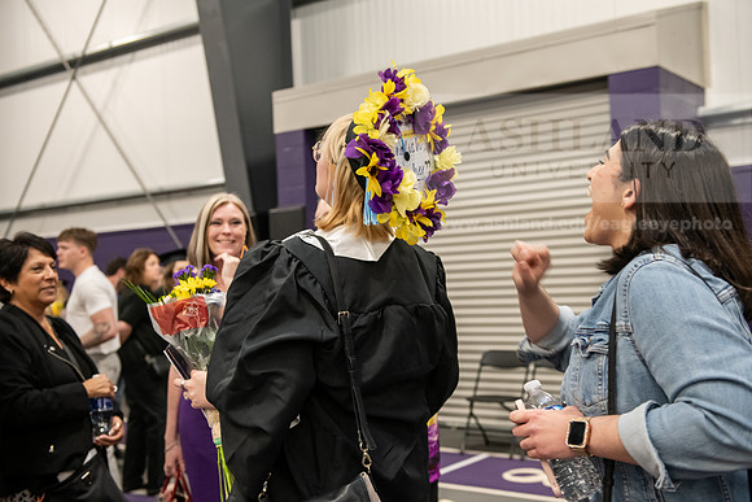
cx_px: 376
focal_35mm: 44
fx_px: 919
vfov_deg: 30.5
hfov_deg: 44.5
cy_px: 251
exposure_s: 1/160
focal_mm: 44
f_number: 3.5
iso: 2500
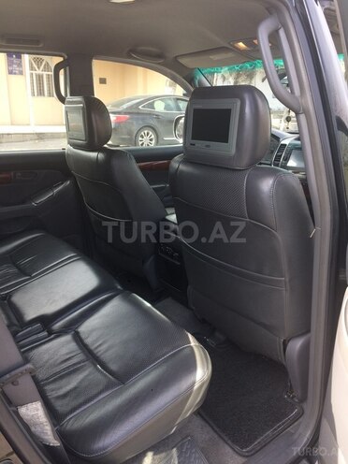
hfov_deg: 48.2
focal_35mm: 29
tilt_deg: -17.8
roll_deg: +0.7
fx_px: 389
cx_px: 174
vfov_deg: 61.7
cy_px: 232
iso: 32
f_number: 2.2
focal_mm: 4.15
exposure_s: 1/138
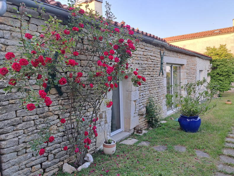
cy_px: 88
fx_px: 162
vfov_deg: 56.8
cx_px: 117
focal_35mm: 24
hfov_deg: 71.6
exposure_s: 1/100
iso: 50
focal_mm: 5.23
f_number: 1.8
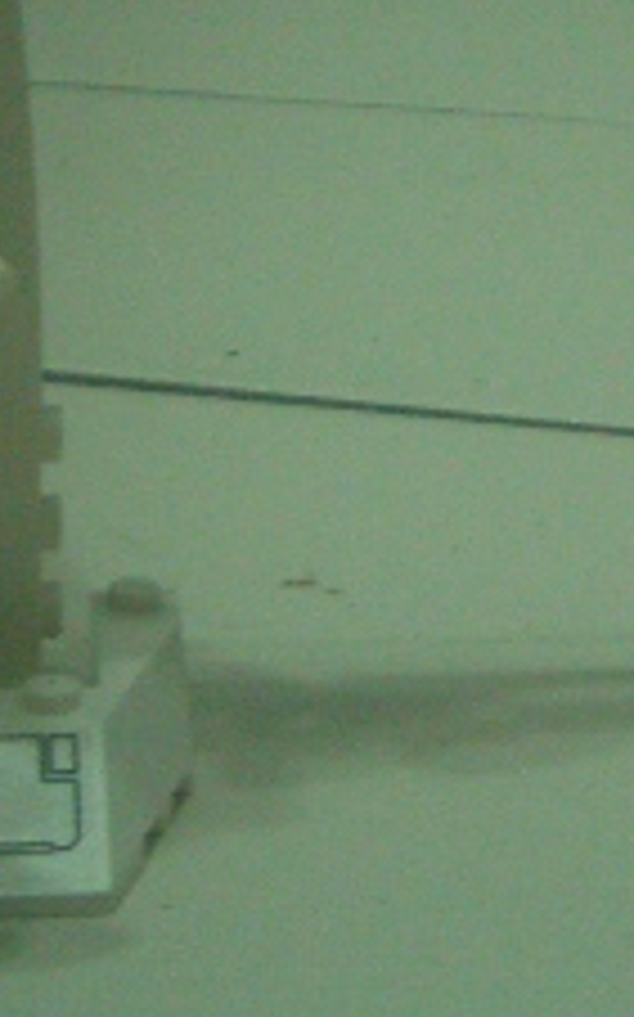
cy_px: 72
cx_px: 508
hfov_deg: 12.4
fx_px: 2906
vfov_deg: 19.4
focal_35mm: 105
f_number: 2.6
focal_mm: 5.8
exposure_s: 1/40
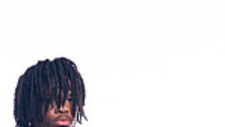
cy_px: 316
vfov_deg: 3.8
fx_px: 1886
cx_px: 41
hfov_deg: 6.8
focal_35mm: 316
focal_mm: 100
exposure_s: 1/250
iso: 400
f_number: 6.3
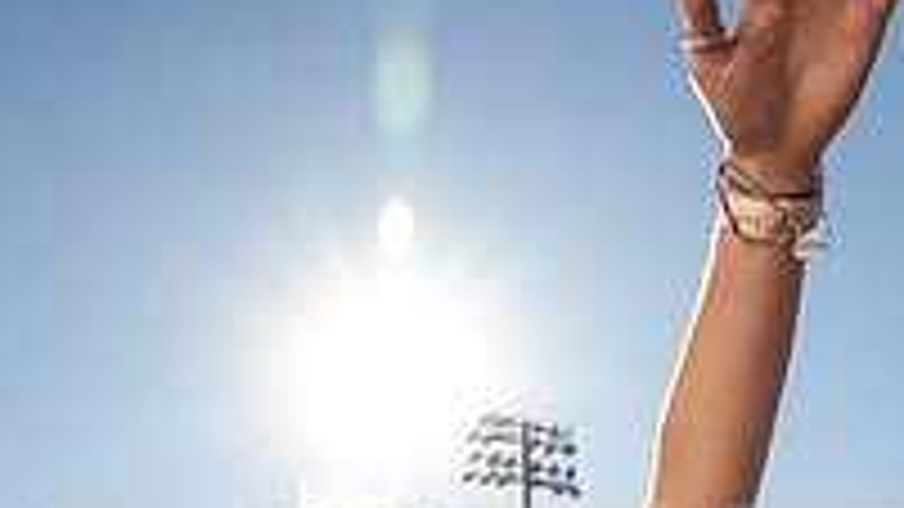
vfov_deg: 16.1
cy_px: 967
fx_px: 1462
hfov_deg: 34.3
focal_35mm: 61
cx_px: 369
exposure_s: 1/250
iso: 80
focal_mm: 26
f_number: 8
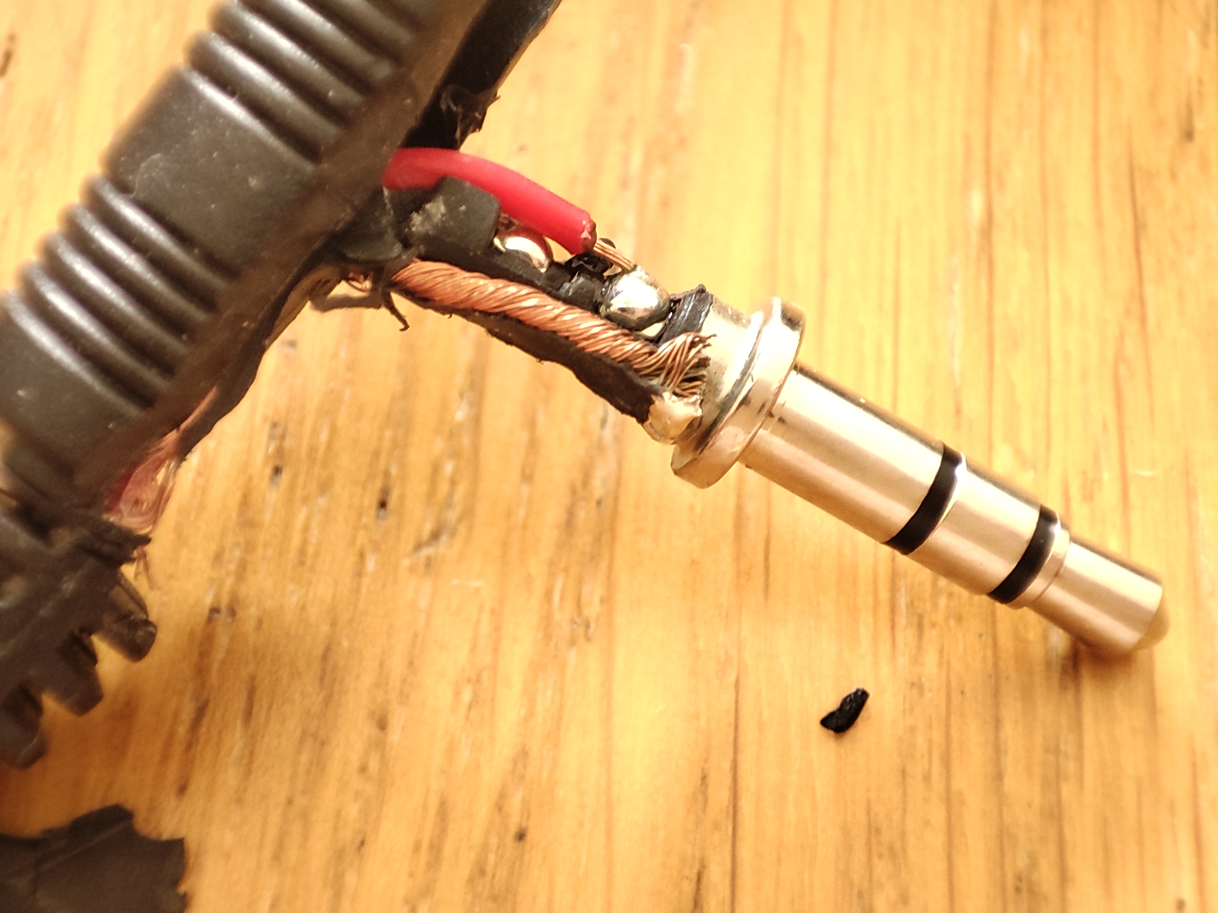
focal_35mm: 49
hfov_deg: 38.9
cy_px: 456
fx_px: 1724
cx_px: 609
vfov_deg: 29.7
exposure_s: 1/50
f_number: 2.4
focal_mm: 4.1
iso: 400
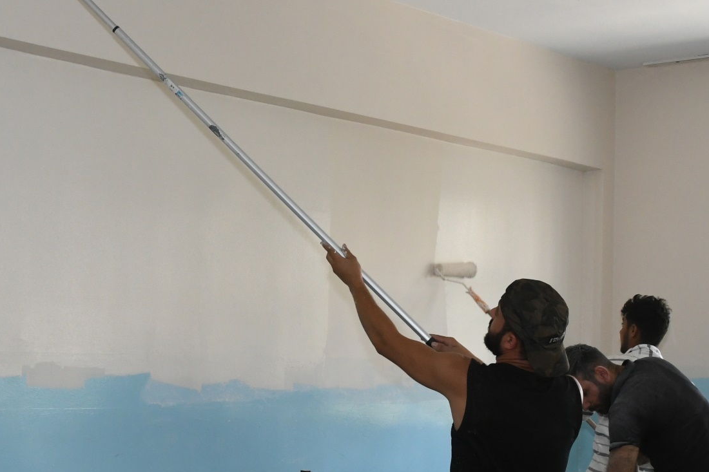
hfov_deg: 30.4
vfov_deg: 20.6
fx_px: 1300
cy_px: 230
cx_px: 253
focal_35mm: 66
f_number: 8
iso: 1600
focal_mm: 22
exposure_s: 1/200
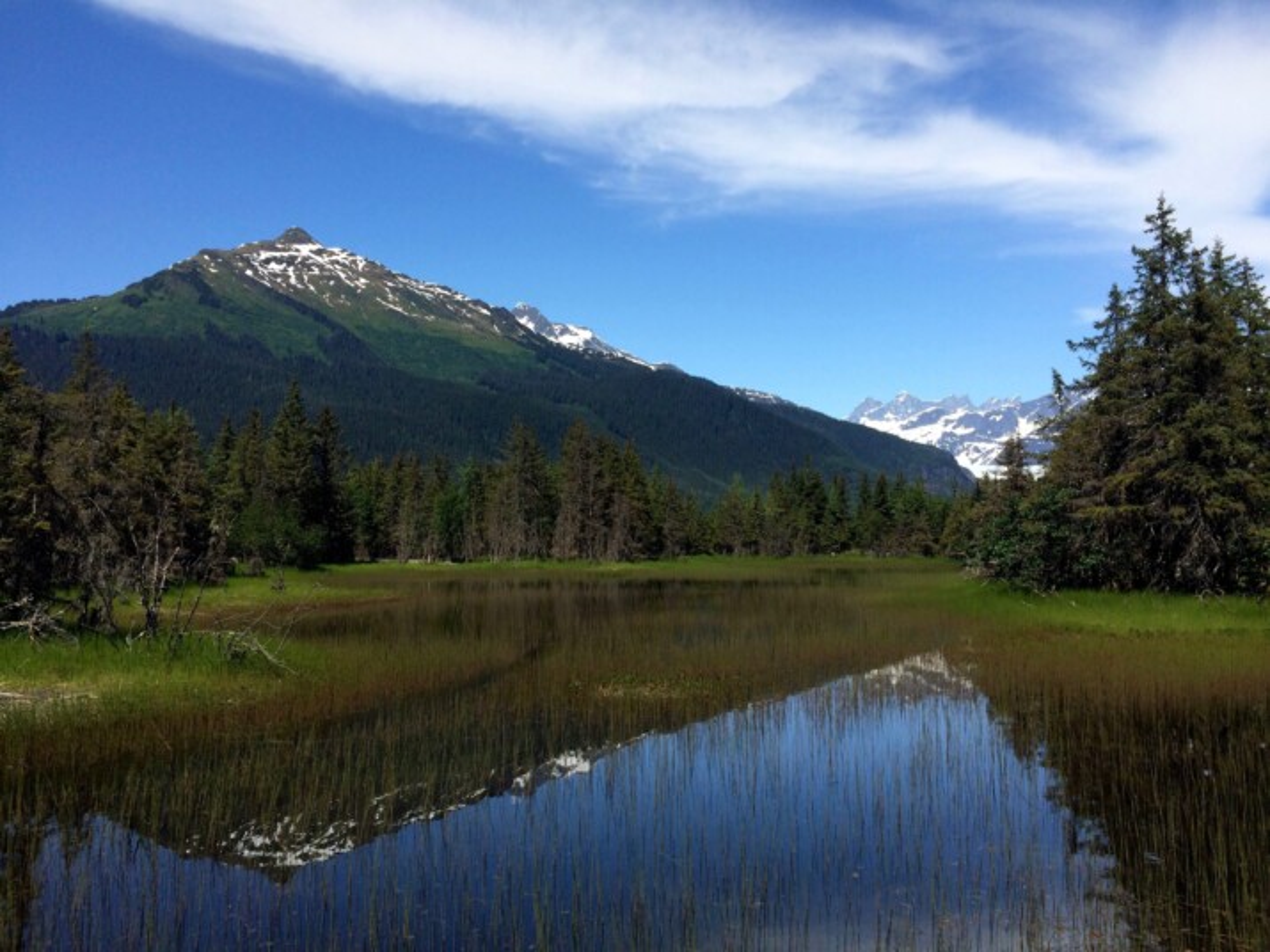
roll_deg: +0.4
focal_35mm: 29
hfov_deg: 61.7
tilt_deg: +2.4
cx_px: 635
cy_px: 476
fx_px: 1064
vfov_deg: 48.2
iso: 32
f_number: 2.2
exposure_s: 1/2933
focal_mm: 4.15
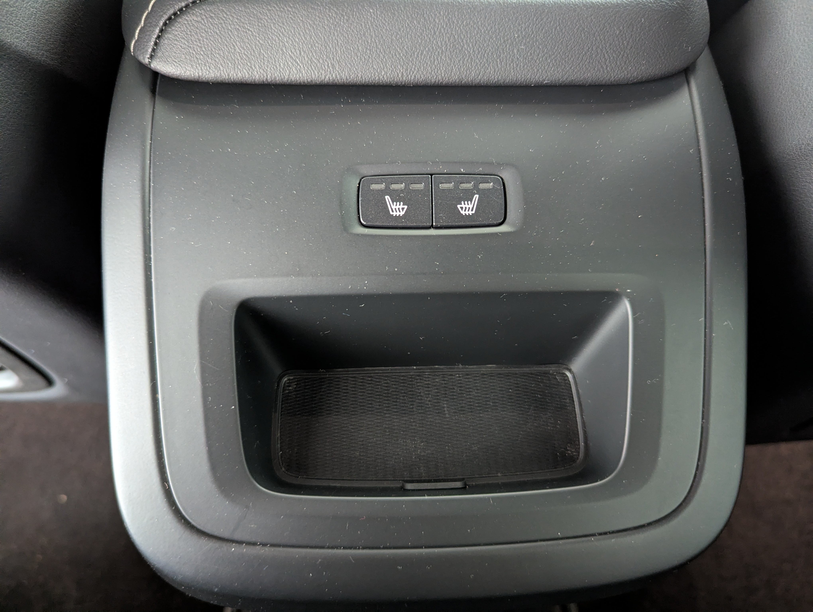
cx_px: 406
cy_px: 306
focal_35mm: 24
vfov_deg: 56.9
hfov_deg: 71.5
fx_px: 564
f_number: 1.85
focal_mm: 6.81
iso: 527
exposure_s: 1/23.8
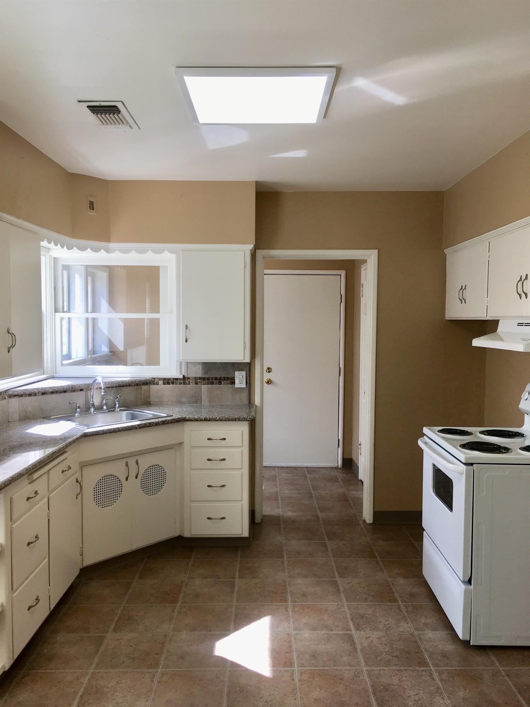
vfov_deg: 61.7
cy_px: 354
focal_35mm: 29
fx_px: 592
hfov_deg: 48.2
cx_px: 265
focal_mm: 4.15
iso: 25
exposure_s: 1/187
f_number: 2.2
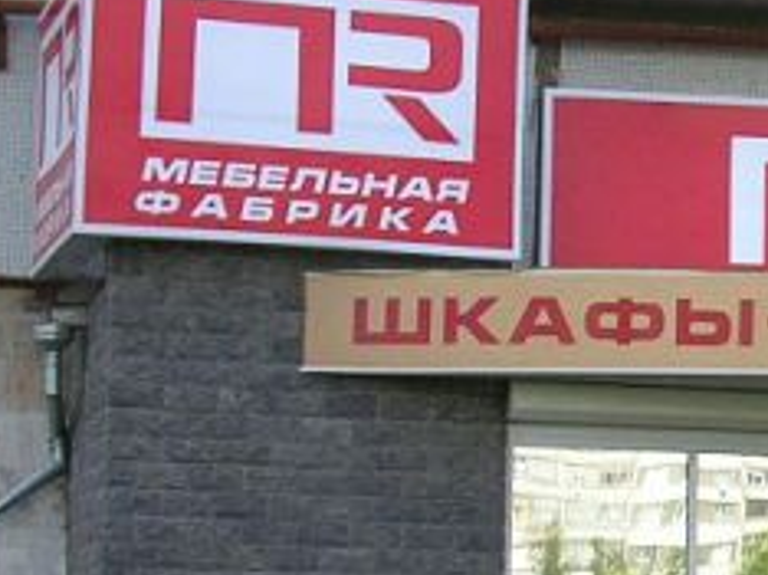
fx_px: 2881
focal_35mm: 130
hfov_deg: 14.5
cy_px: 513
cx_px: 1004
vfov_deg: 11.3
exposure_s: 1/545
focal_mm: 5.8
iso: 71
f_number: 2.8
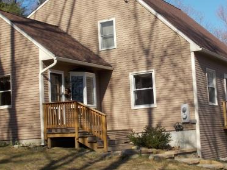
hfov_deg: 30.3
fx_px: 420
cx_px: 123
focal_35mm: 64
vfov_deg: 22.9
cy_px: 74
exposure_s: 1/640
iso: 80
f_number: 3.6
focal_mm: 7.3
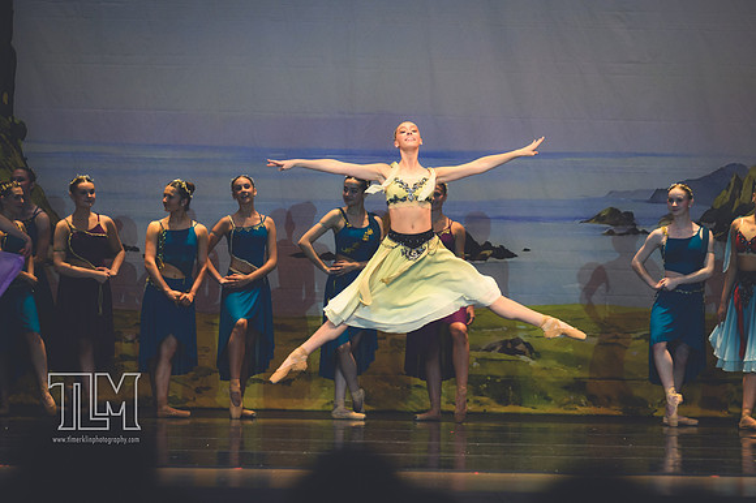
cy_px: 252
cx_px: 378
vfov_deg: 5.9
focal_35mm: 232
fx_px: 4869
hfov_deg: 8.9
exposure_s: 1/500
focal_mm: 155
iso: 1000
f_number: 2.8
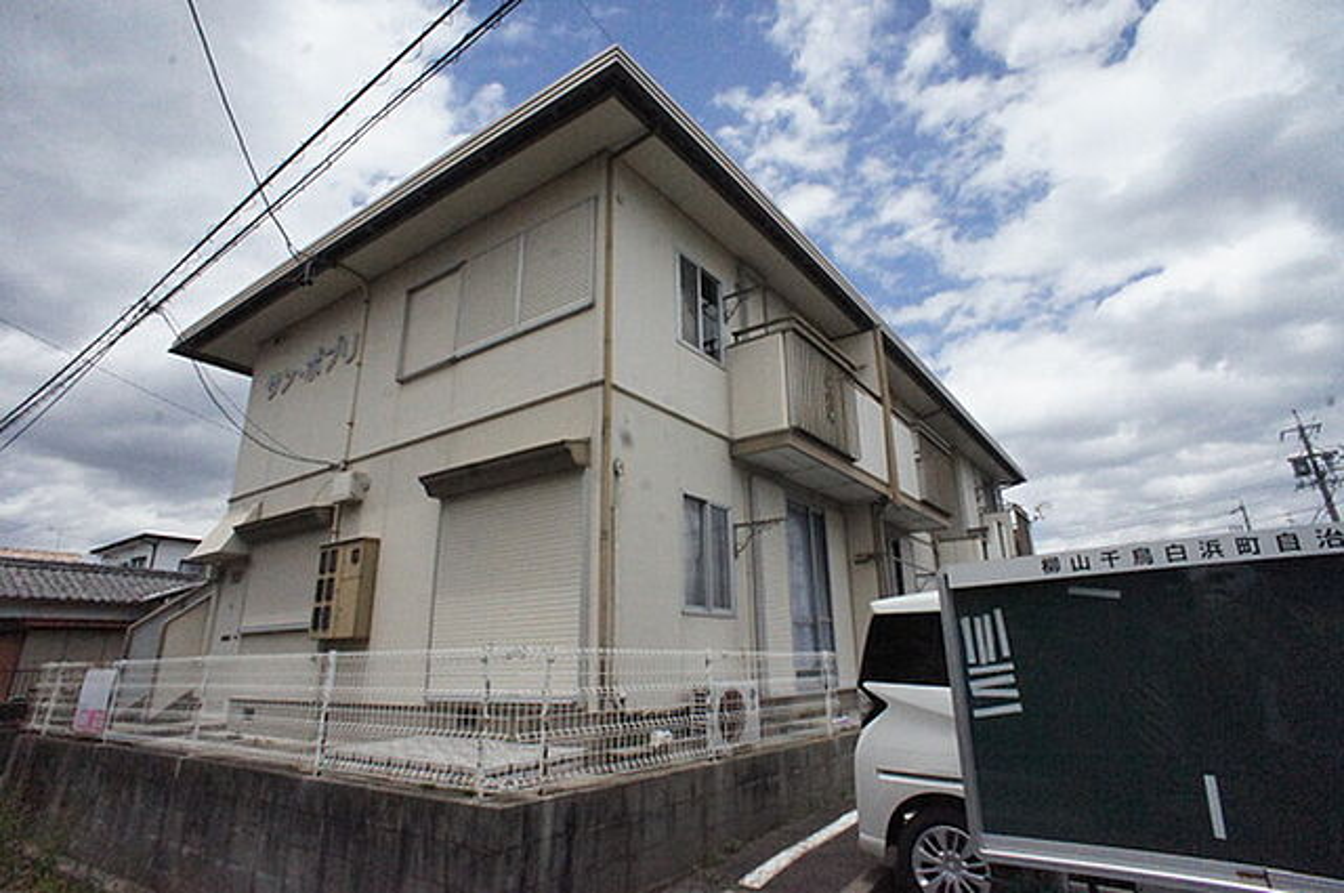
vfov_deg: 53.0
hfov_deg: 73.8
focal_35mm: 24
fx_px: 895
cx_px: 672
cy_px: 446
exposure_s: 1/4000
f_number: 16
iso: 6400
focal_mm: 16
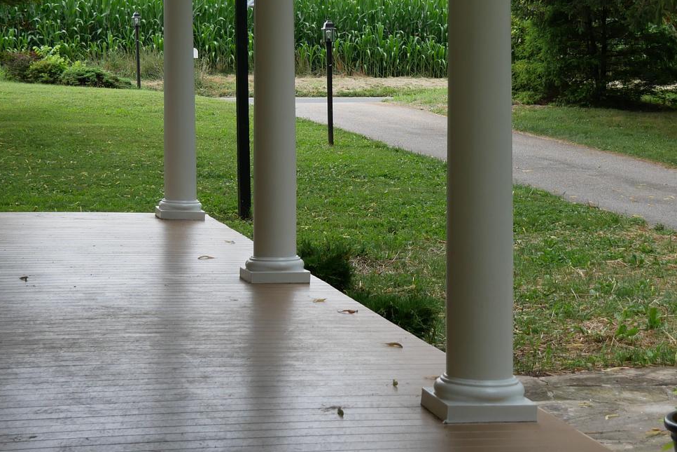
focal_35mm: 88
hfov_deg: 23.0
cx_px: 465
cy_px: 106
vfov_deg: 15.5
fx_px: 1655
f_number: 4.1
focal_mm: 20
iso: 200
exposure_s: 1/125
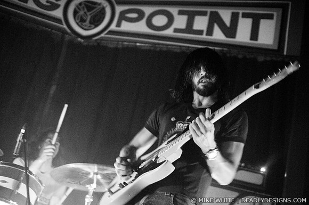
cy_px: 102
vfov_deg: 29.8
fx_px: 386
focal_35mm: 45
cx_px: 154
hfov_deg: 43.7
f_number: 1.4
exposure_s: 1/50
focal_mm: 30
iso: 1000
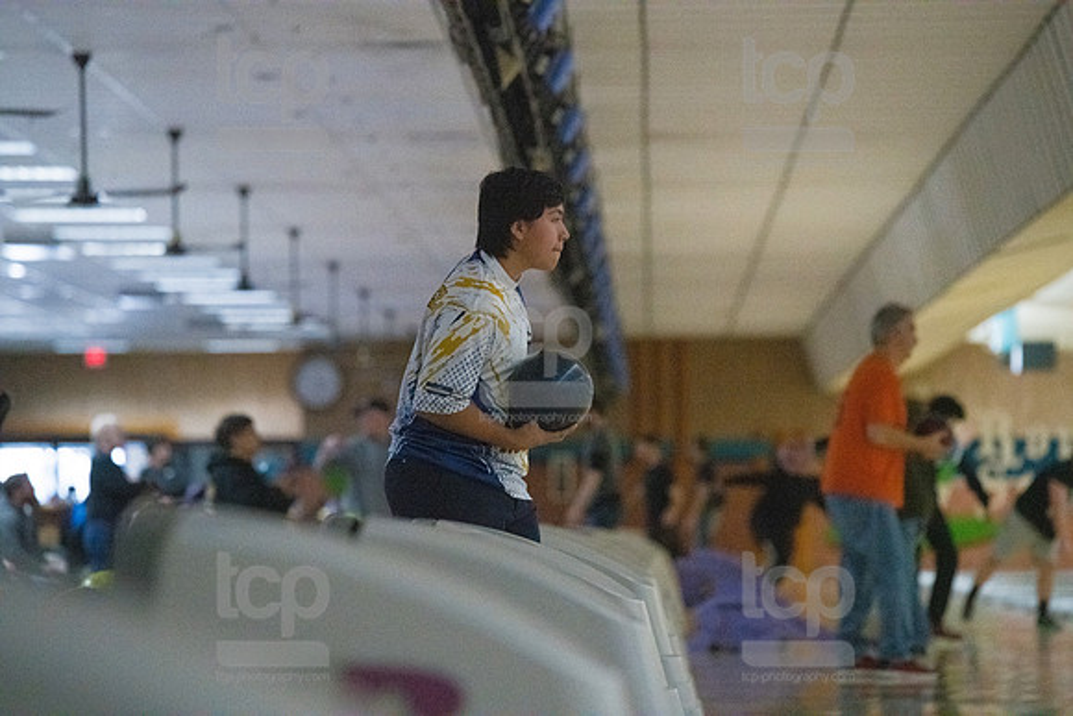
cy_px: 358
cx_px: 536
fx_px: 5664
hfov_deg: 10.8
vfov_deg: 7.2
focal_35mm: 190
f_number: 4
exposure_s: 1/1000
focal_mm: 190
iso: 10000
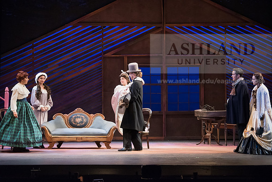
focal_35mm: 120
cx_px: 136
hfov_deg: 17.1
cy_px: 91
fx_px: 907
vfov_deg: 11.4
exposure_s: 1/400
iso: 5000
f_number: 3.2
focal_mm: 120
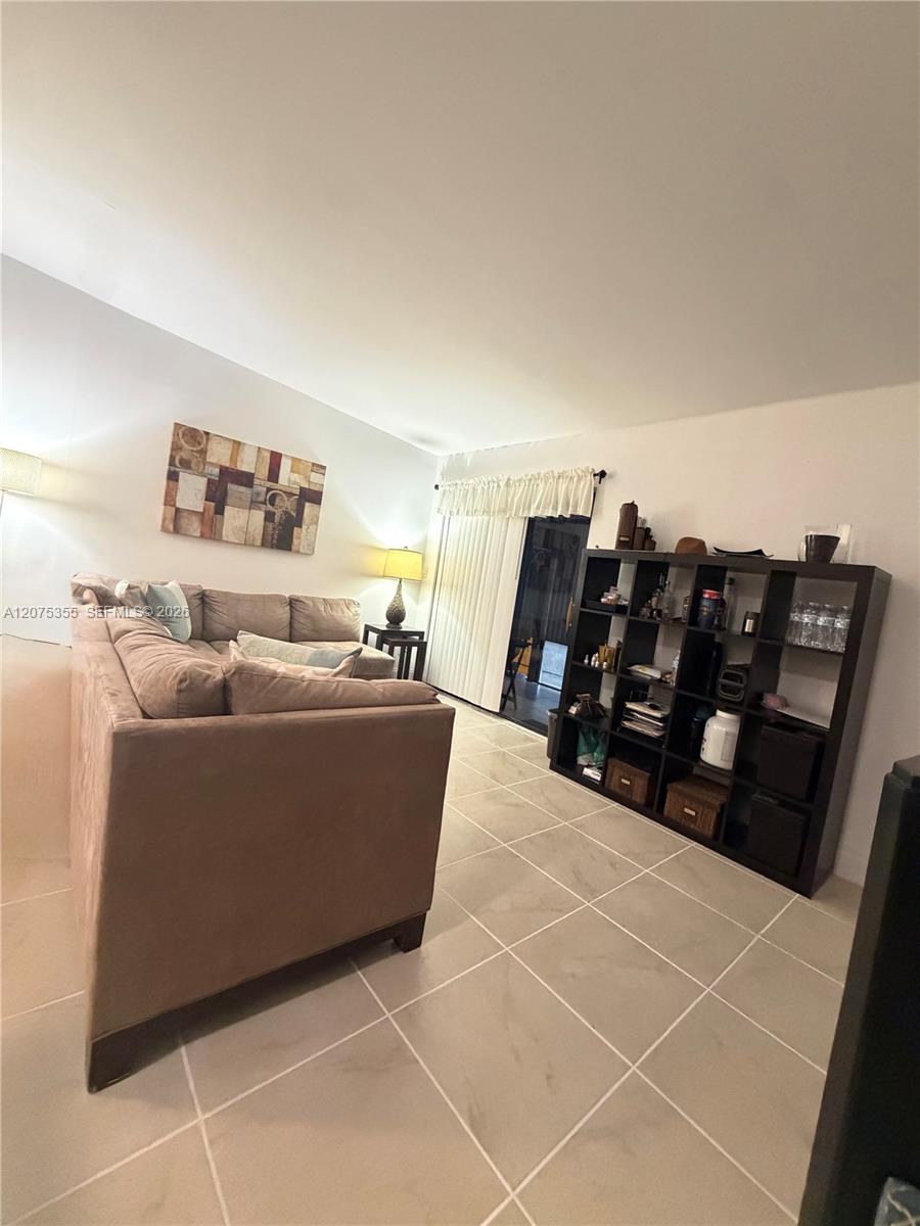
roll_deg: -8.1
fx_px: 496
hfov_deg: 85.7
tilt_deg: -2.5
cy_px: 613
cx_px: 460
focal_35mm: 14
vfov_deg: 102.1
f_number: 2.2
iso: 800
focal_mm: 2.22
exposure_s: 1/60
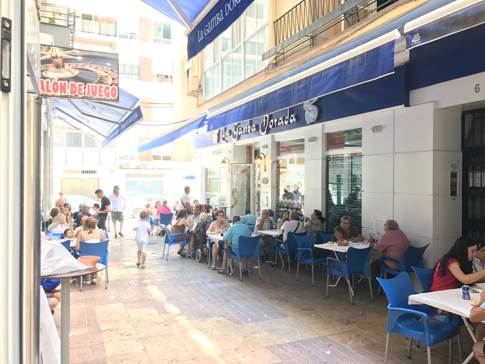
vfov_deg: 49.7
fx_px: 392
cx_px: 242
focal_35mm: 28
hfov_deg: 63.4
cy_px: 182
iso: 25
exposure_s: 1/33
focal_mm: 3.99
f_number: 1.8
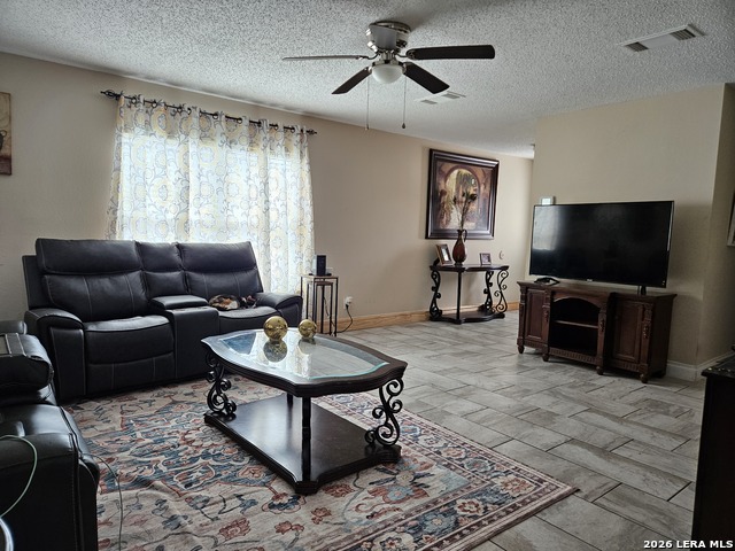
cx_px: 368
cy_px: 276
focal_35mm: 23
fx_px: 488
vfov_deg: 58.9
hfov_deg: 73.9
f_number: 1.8
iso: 160
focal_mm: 5.4
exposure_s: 1/120
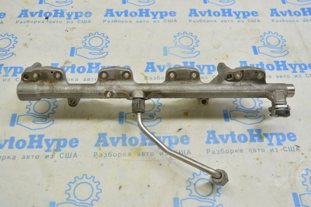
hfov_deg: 51.3
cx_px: 156
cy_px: 104
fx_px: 324
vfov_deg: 35.4
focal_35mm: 38
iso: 400
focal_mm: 25
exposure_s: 1/25
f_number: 5.6
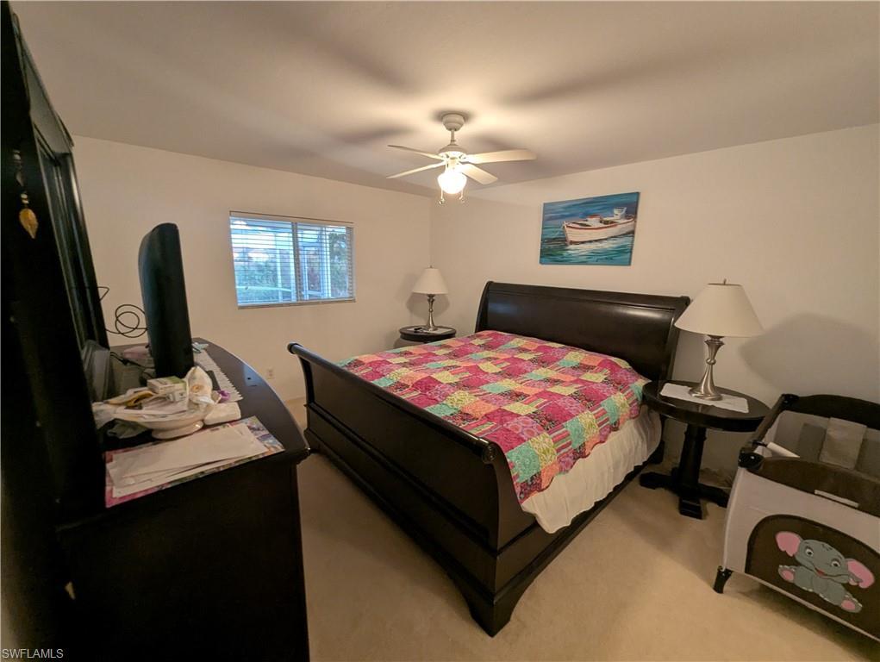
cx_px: 440
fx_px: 331
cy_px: 331
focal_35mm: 13
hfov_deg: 106.1
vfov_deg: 90.0
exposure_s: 1/24
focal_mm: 1.95
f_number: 2.2
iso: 203
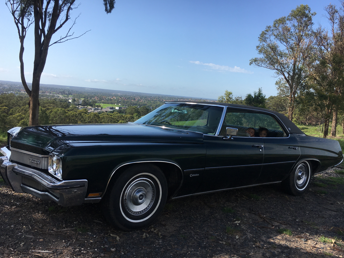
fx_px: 298
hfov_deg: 60.0
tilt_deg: -4.0
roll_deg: -4.1
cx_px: 171
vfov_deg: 46.8
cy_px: 128
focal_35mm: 30
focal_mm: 4.15
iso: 25
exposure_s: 1/1570
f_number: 2.2
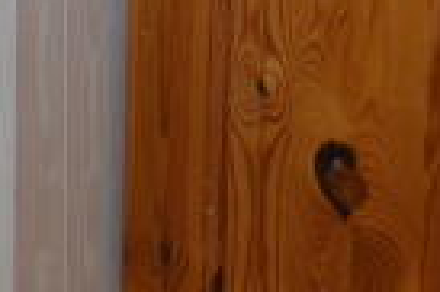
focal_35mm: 112
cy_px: -387
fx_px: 1367
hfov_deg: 14.2
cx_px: -527
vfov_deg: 10.6
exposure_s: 1/100
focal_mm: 10
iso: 400
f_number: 5
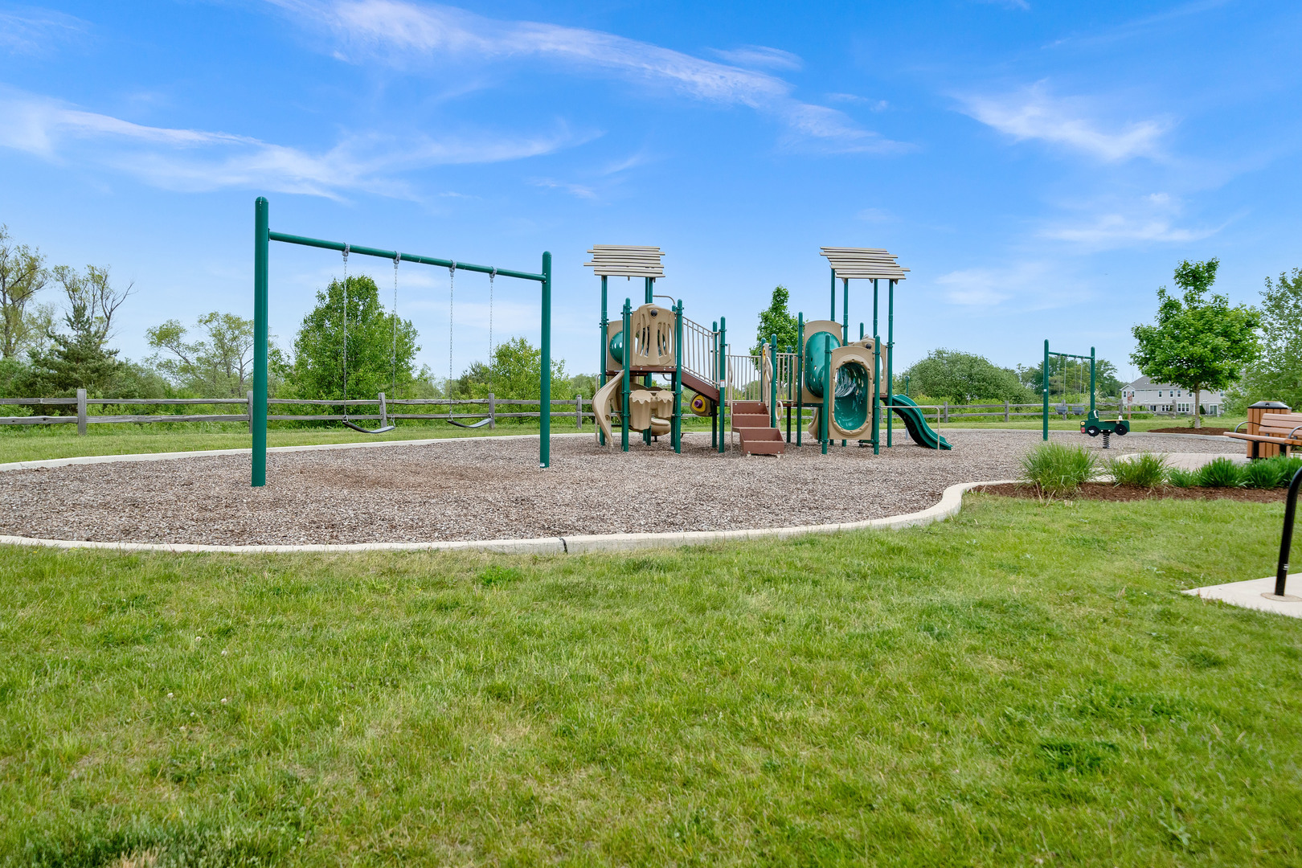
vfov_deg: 53.1
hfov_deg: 73.7
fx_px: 868
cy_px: 434
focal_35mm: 24
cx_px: 651
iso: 800
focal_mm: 24
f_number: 5
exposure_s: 1/8000
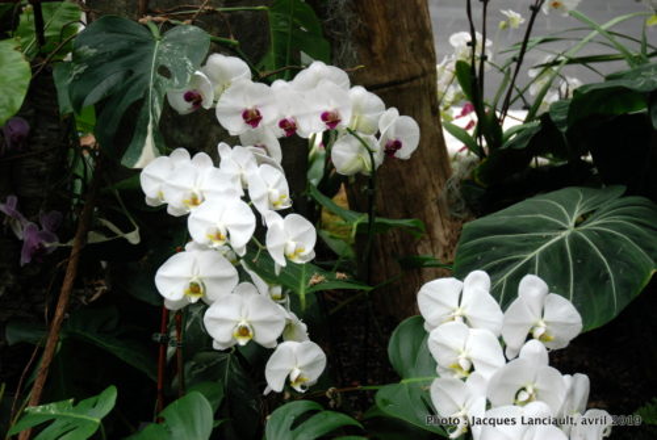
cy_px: 220
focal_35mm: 51
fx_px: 932
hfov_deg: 38.8
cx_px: 328
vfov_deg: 26.6
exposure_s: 1/100
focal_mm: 34
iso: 800
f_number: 5
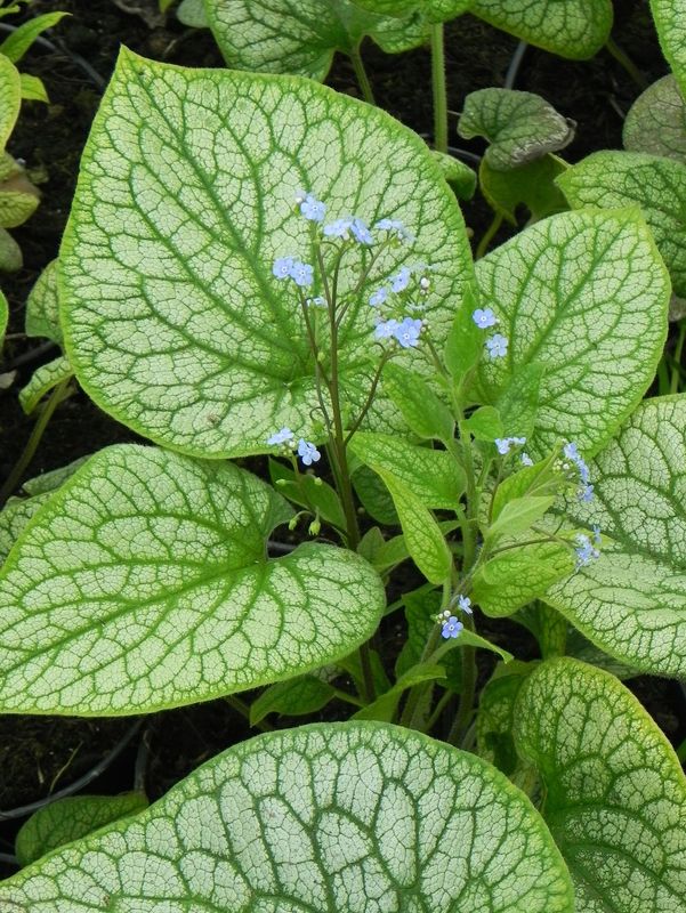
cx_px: 343
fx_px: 3801
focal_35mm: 144
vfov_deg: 13.7
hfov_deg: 10.3
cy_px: 456
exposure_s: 1/128
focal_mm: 25.7
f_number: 4.5
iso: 160
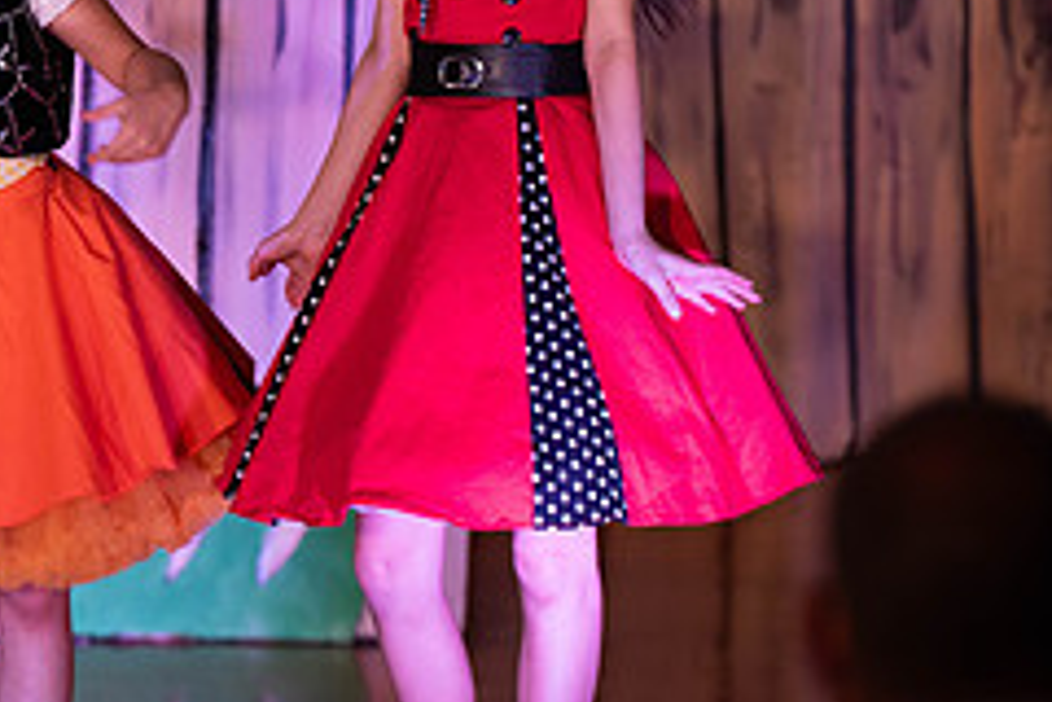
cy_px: 182
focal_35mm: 338
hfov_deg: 6.1
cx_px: 48
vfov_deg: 4.1
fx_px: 9876
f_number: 2.8
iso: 560
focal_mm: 140
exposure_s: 1/160
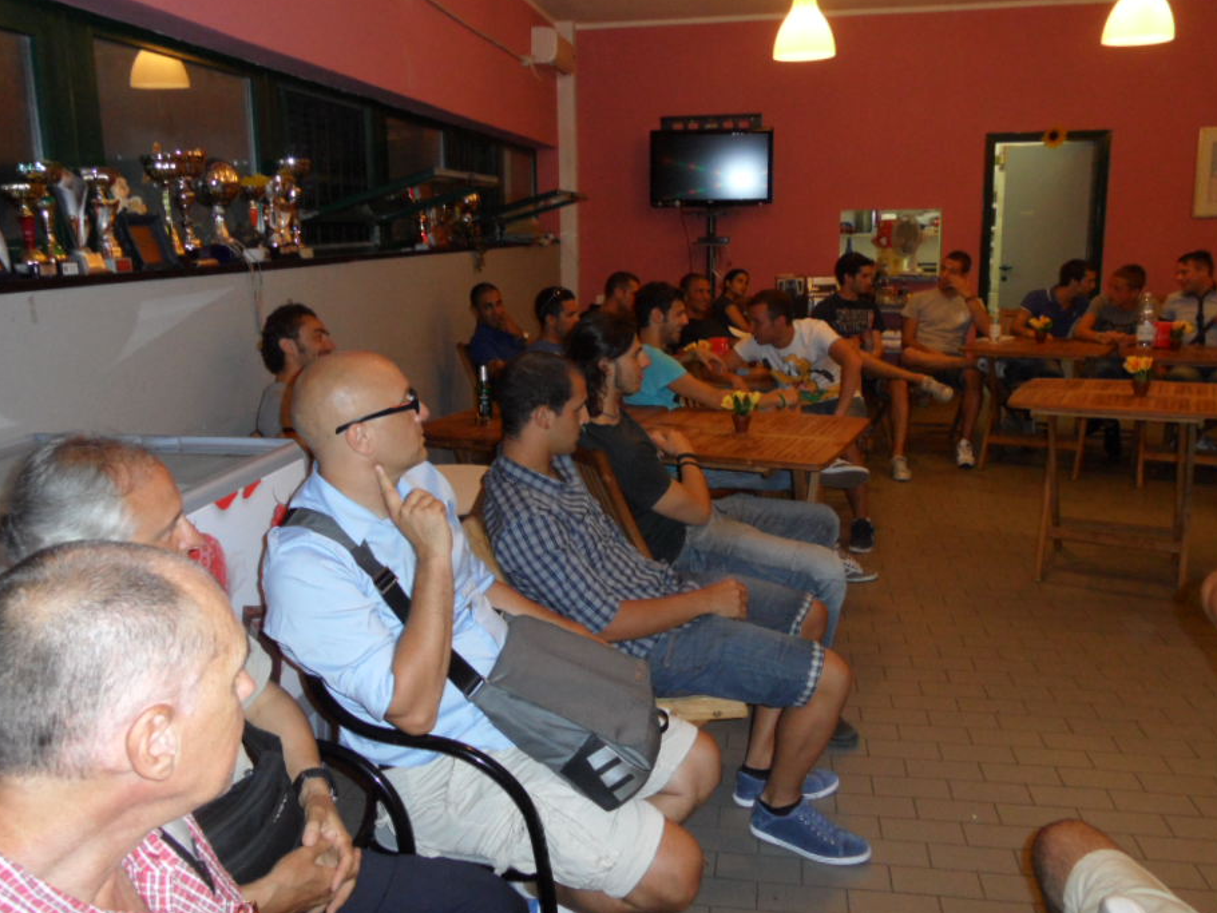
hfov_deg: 65.3
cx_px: 592
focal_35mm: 27
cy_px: 429
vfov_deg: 51.3
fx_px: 949
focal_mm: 3.9
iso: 200
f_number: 3.2
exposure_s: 1/30
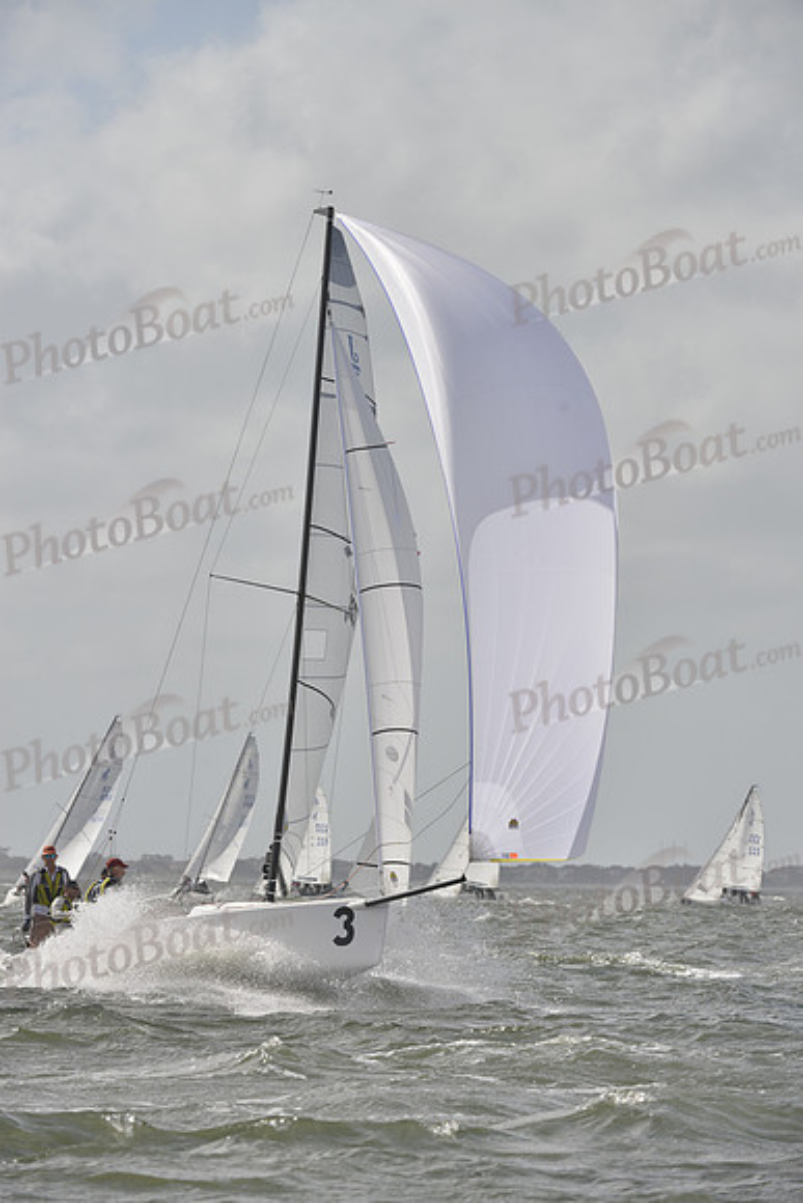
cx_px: 402
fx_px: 8025
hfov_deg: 5.7
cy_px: 602
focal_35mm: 240
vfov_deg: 8.6
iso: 400
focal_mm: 240
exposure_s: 1/1600
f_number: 10
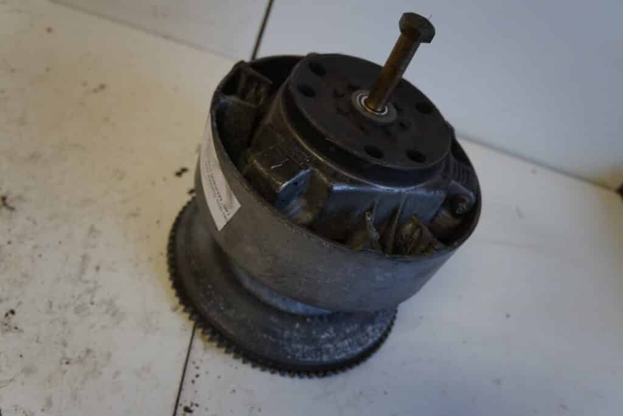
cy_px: 208
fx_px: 519
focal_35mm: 30
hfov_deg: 61.9
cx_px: 312
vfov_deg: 43.6
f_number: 3.5
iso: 500
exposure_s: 1/60
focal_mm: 20
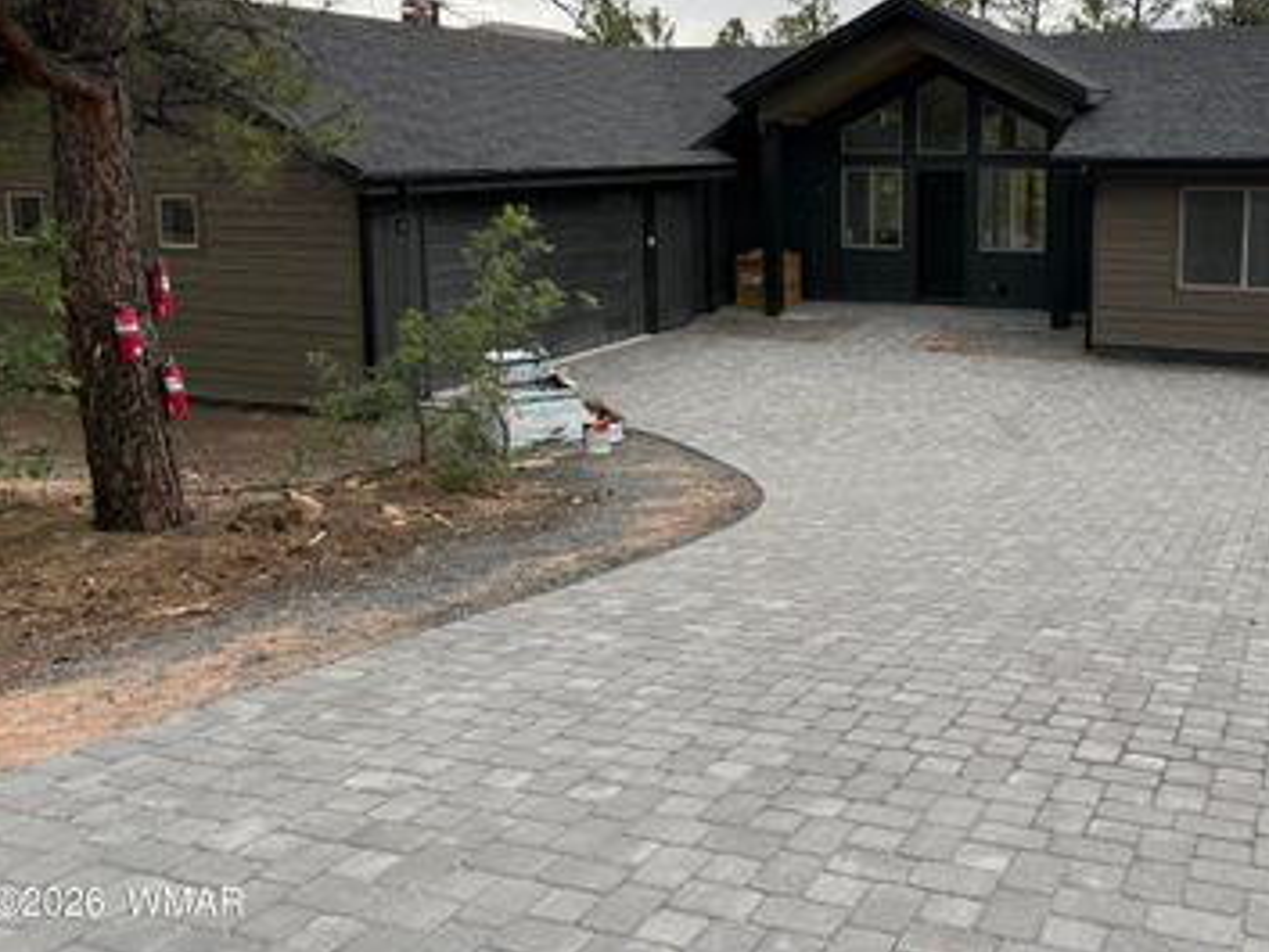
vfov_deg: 41.1
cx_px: 888
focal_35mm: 34
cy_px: 289
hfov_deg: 52.5
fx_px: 1247
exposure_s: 1/1156
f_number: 1.78
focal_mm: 6.76
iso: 100
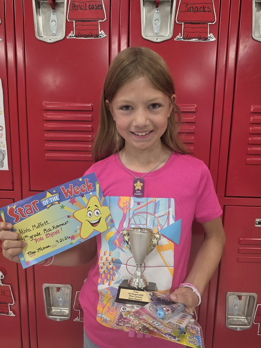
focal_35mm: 23
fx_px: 231
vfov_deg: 73.9
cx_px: 130
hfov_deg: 58.9
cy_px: 174
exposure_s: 1/120
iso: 100
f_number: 1.4
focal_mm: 6.5
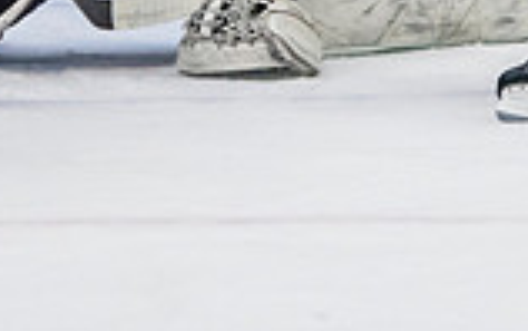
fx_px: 7978
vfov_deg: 2.4
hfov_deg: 3.8
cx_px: 448
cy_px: -364
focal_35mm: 554
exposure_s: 1/640
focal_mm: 125
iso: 2000
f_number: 3.2
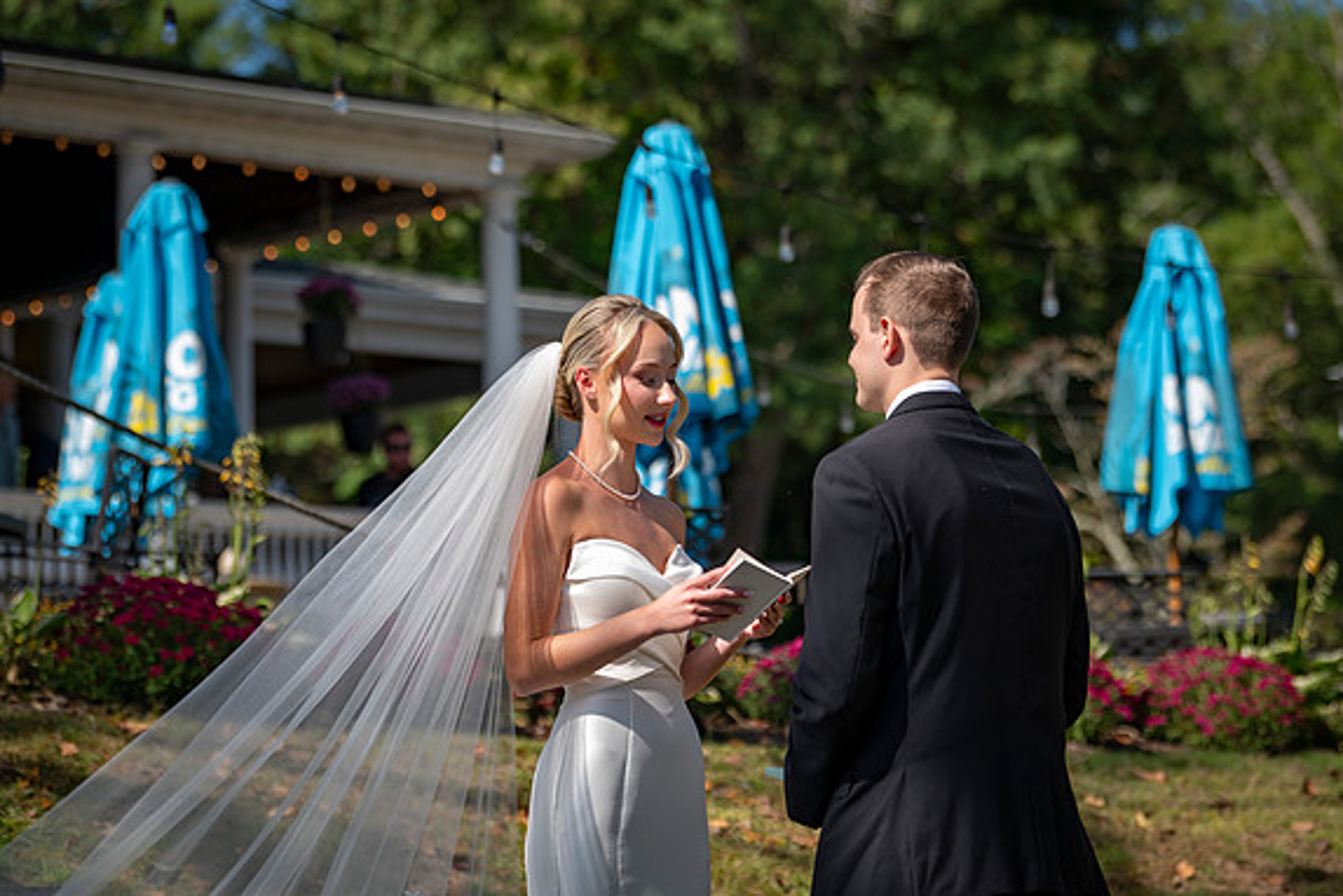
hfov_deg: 16.8
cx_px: 668
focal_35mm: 122
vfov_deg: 11.2
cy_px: 450
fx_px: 4551
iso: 400
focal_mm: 120
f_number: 4
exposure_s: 1/6400
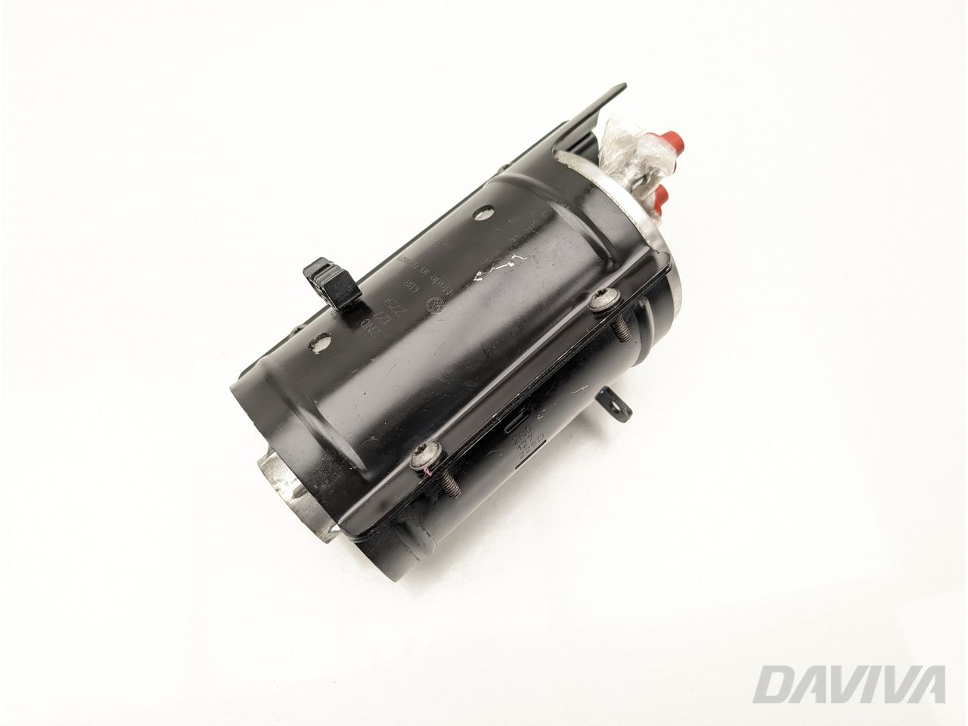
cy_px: 363
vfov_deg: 56.8
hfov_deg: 71.6
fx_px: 671
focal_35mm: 24
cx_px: 484
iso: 31
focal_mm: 6.9
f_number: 1.68
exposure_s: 1/96.6
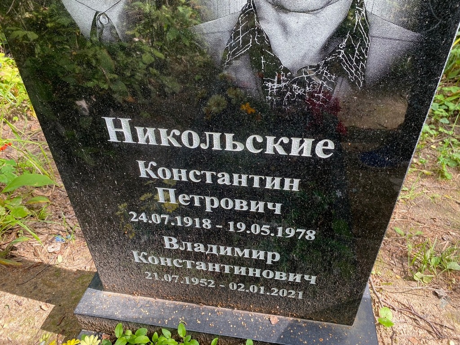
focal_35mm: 26
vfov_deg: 53.1
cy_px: 172
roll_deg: -2.1
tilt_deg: -41.0
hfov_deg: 67.3
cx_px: 230
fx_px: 346
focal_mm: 4.25
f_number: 1.8
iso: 40
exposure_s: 1/122
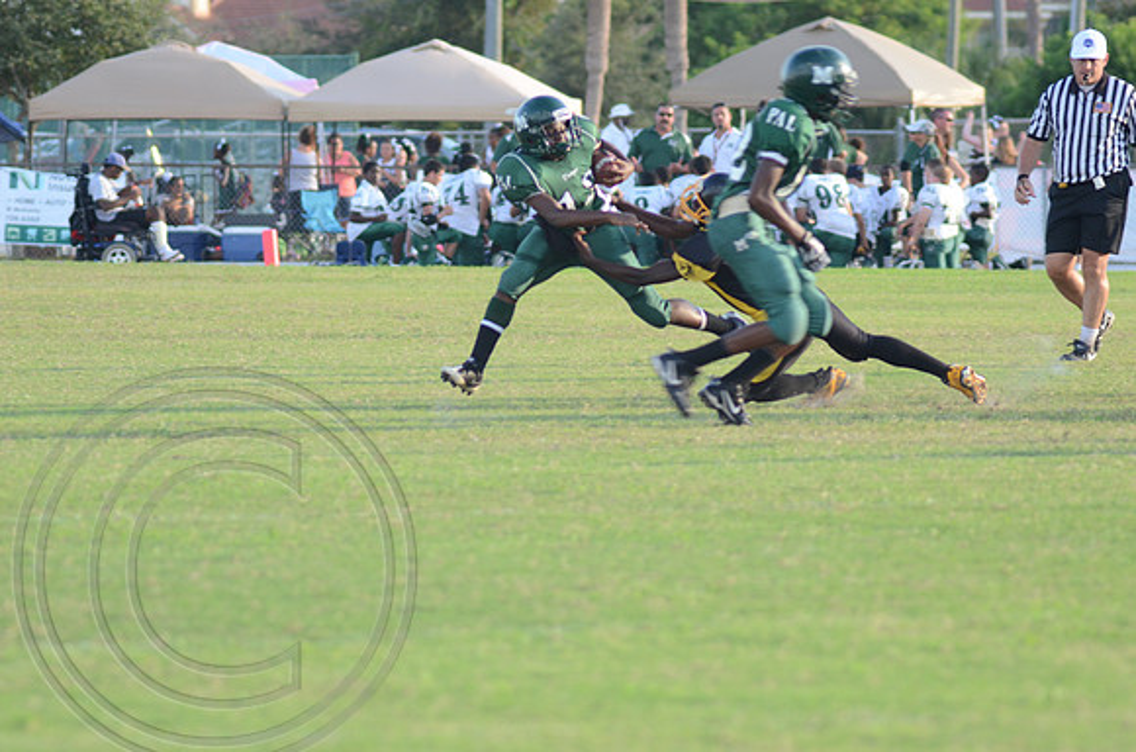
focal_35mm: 405
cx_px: 568
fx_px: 12752
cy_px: 376
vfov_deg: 3.4
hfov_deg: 5.1
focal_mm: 270
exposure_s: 1/400
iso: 640
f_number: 5.6
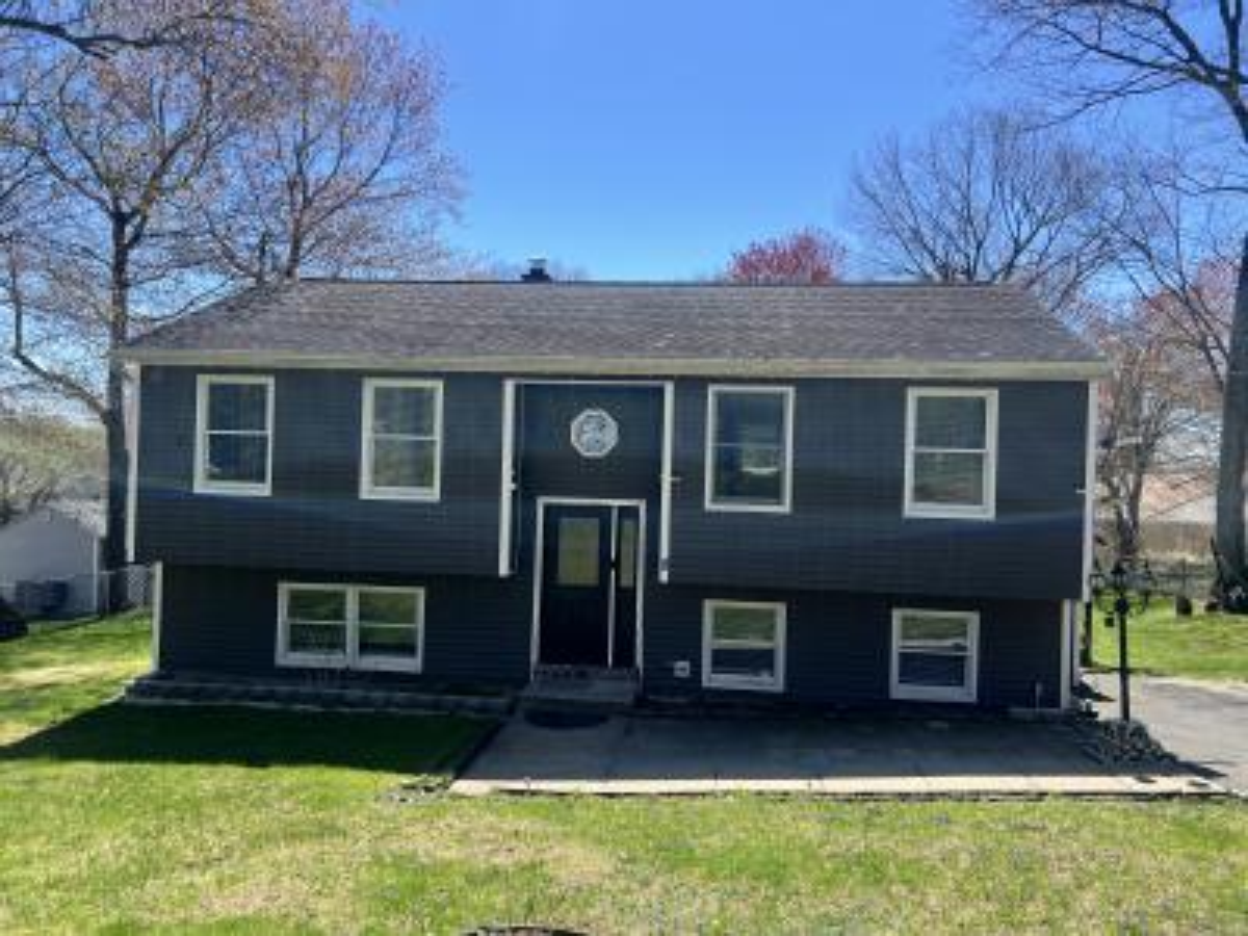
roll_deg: -1.0
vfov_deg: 53.1
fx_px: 937
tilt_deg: +0.2
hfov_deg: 67.3
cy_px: 468
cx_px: 624
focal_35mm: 26
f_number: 1.5
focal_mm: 5.7
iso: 50
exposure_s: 1/2165
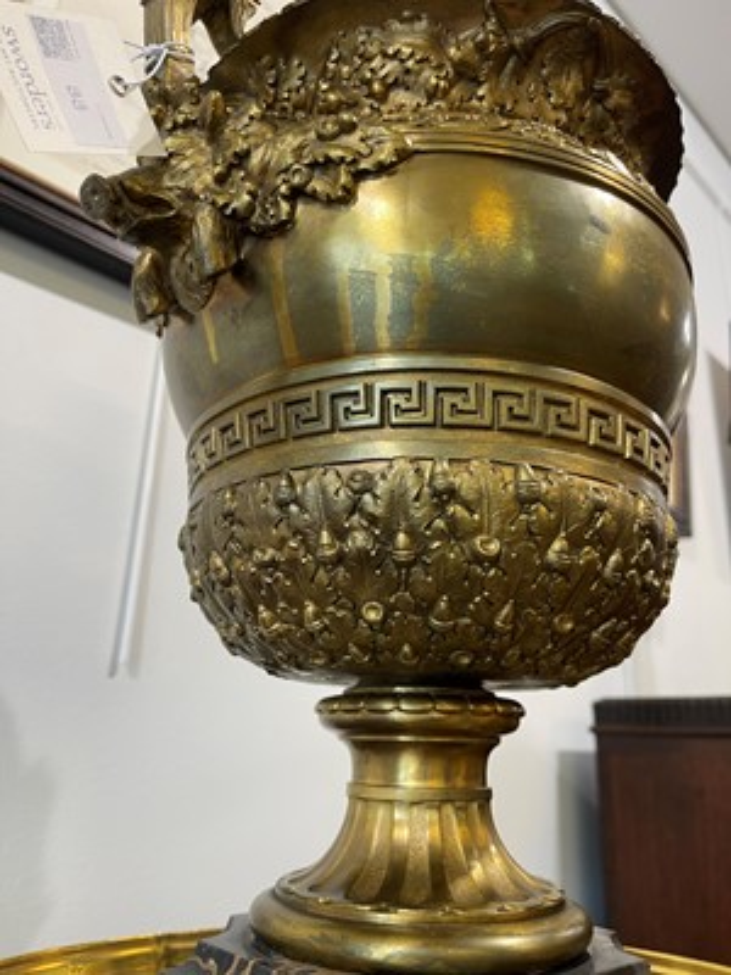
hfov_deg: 54.9
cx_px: 366
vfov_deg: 69.4
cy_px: 488
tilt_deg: +19.0
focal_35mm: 25
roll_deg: -2.4
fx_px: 704
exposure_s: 1/50
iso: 64
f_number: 1.6
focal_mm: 5.1
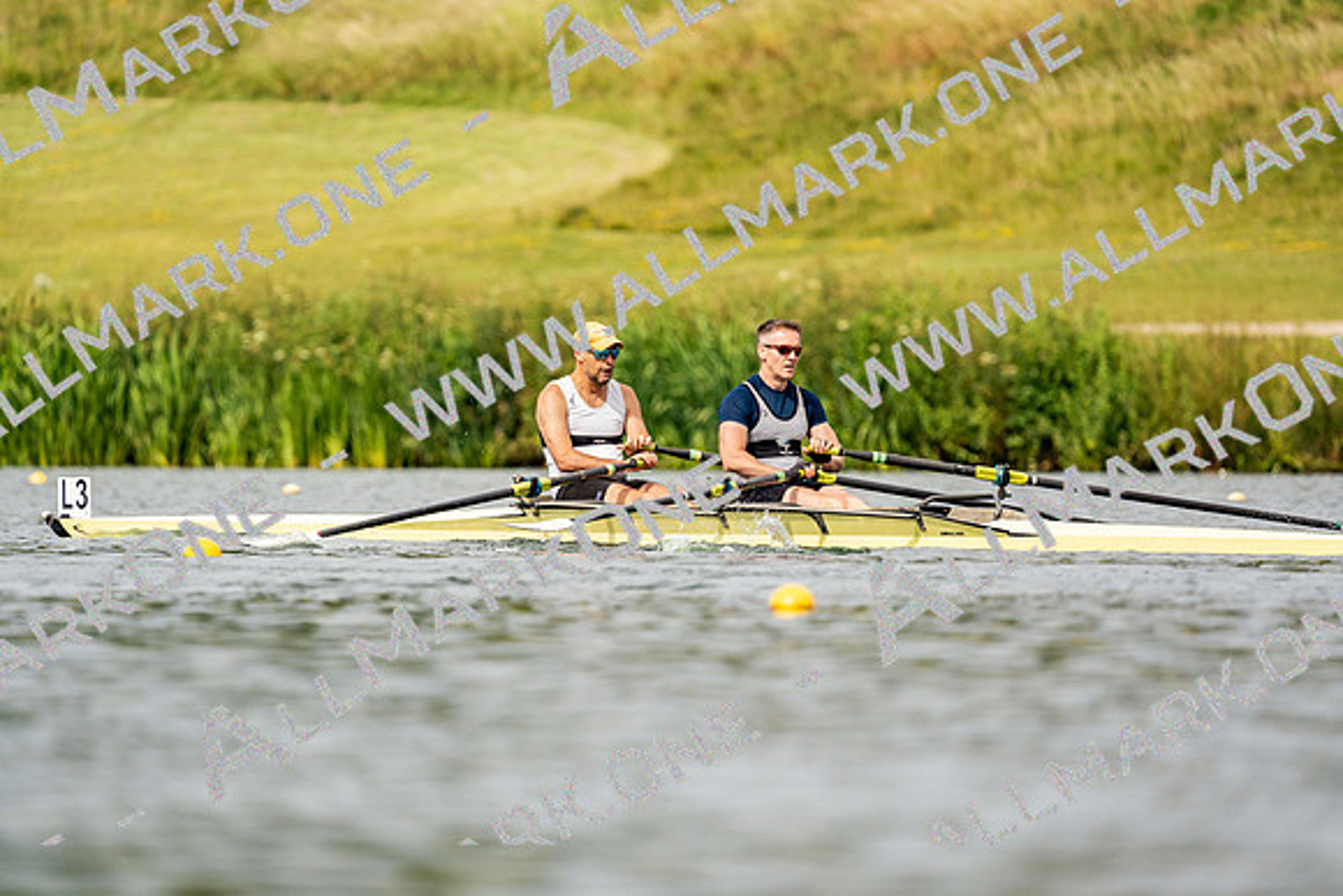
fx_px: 22388
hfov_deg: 3.4
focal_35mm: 600
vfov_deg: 2.3
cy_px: 448
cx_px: 672
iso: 320
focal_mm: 600
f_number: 6.3
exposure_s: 1/2000
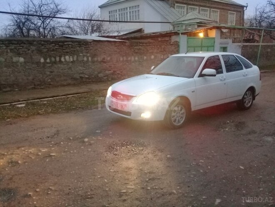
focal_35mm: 31
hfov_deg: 58.4
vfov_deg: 45.4
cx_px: 138
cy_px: 104
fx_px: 246
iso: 320
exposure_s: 1/17
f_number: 2.2
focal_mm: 3.3
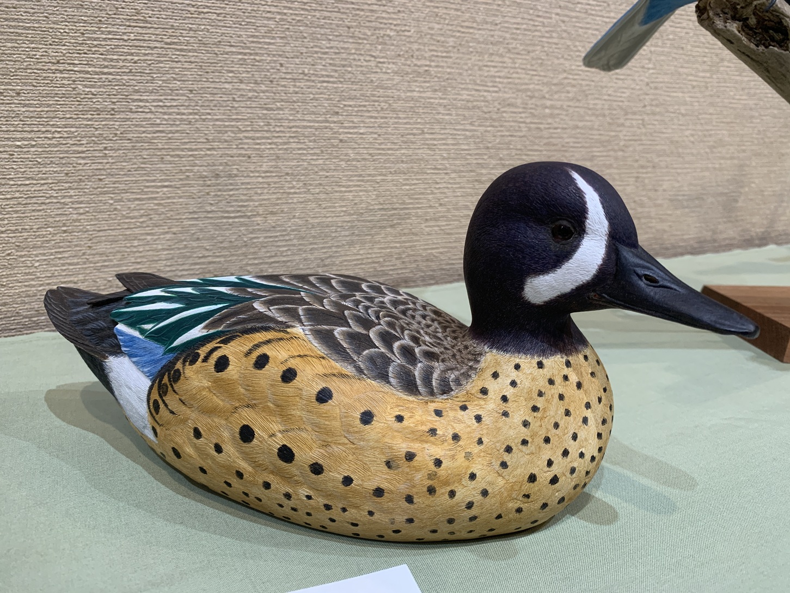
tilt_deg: -15.5
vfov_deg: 53.1
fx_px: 593
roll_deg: -1.1
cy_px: 296
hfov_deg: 67.3
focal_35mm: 26
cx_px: 395
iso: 160
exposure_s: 1/60
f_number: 1.8
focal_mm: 4.25
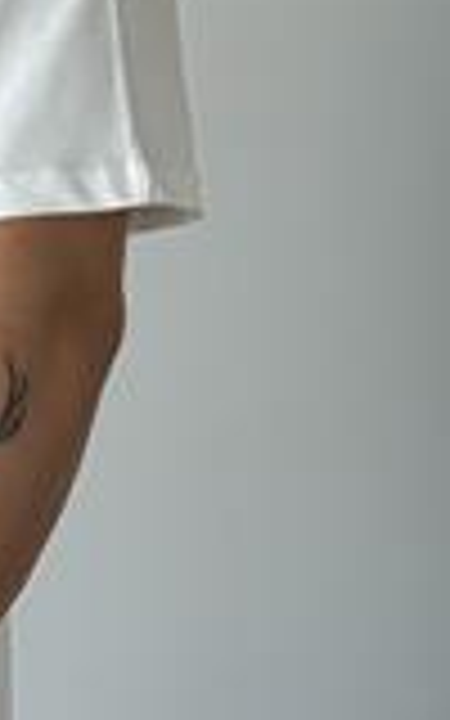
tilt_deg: +2.0
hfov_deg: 7.4
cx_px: -436
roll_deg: +0.2
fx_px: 3336
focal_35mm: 170
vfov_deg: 12.2
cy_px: 16
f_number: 1.78
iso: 64
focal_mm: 6.76
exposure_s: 1/553
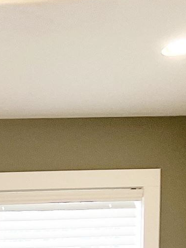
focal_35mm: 159
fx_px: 1138
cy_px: 408
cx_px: -242
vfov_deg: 11.7
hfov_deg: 8.6
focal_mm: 5.7
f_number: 1.5
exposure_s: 1/120
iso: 100
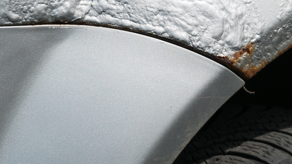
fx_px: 2764
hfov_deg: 6.0
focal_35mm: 357
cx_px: 167
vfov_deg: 3.4
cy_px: -3
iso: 200
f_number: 7.1
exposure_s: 1/1600
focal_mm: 105
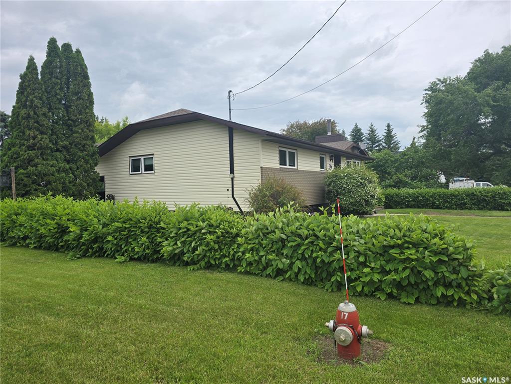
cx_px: 256
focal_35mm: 23
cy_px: 192
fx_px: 340
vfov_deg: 58.9
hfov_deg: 73.9
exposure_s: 1/746
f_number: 1.7
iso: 12
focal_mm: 6.3
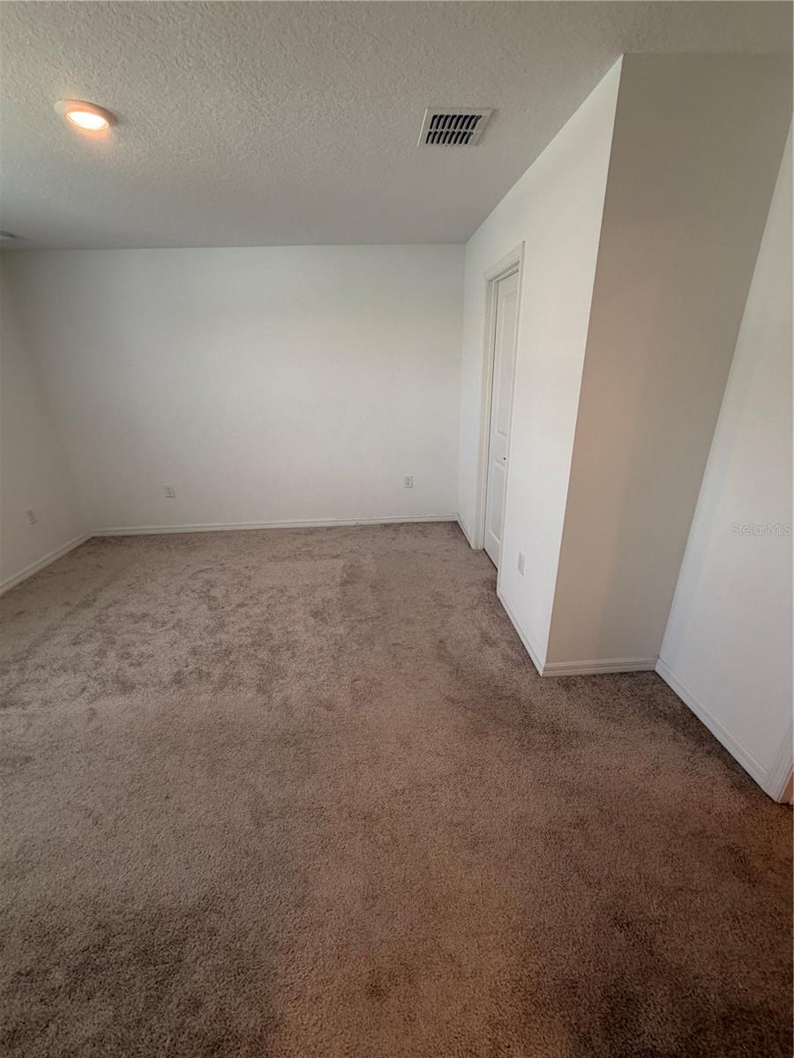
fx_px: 428
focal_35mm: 14
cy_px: 529
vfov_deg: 102.1
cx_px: 397
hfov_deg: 85.7
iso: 125
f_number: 2.2
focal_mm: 2.22
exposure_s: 1/120
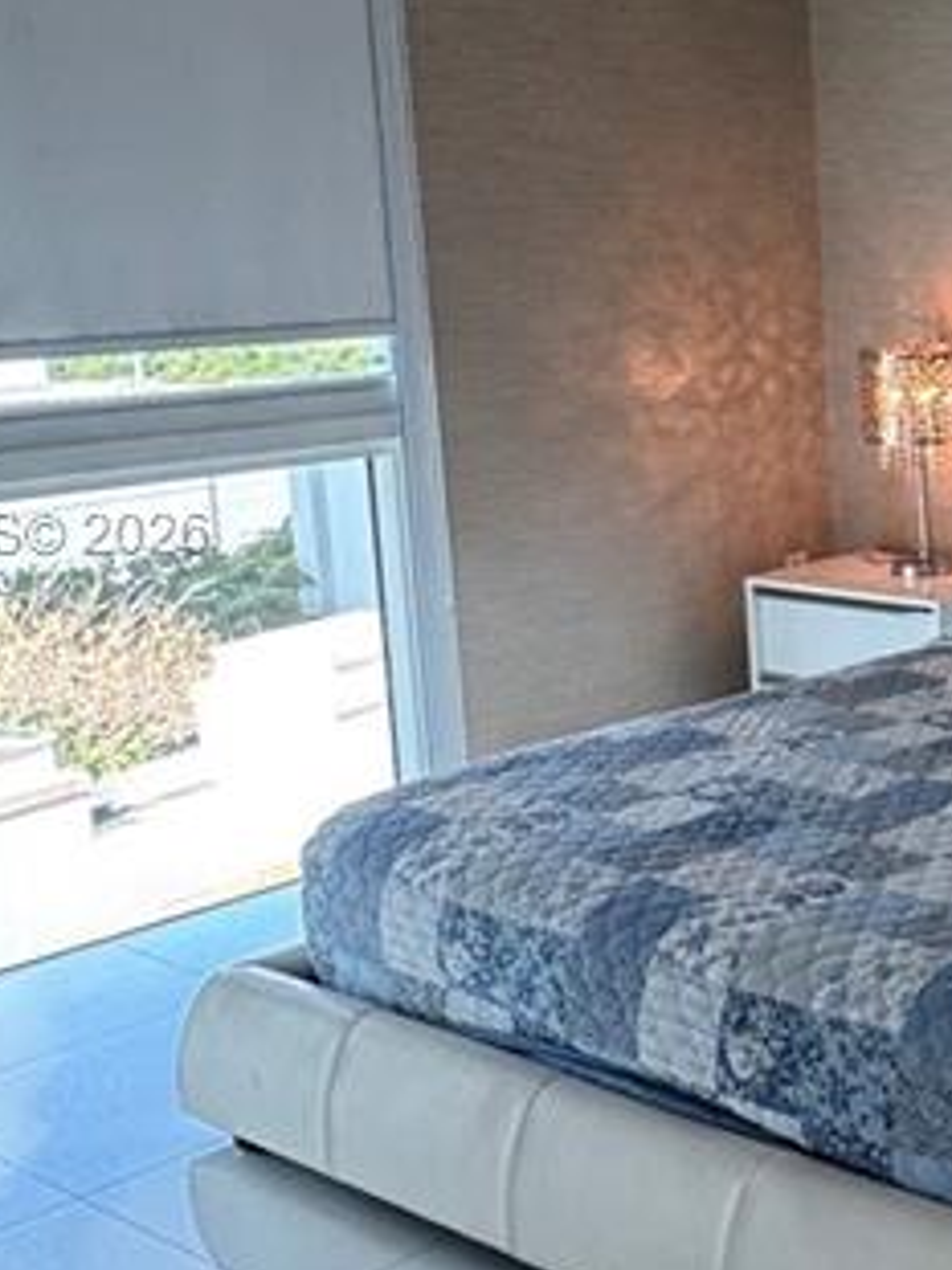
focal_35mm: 54
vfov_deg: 35.5
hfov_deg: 23.4
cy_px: 535
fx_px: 1981
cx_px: 1287
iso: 80
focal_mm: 2.22
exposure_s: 1/120
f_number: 2.2
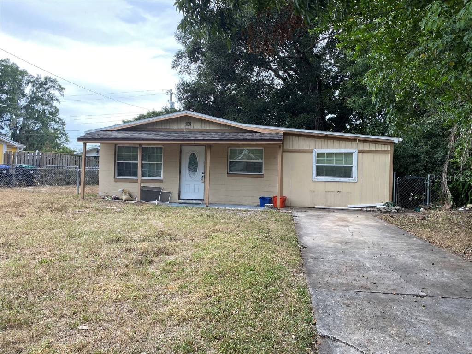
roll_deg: -1.6
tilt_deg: +0.5
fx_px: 355
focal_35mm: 26
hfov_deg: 67.3
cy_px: 177
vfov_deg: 53.1
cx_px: 236
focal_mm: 4.25
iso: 32
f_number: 1.8
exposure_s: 1/156
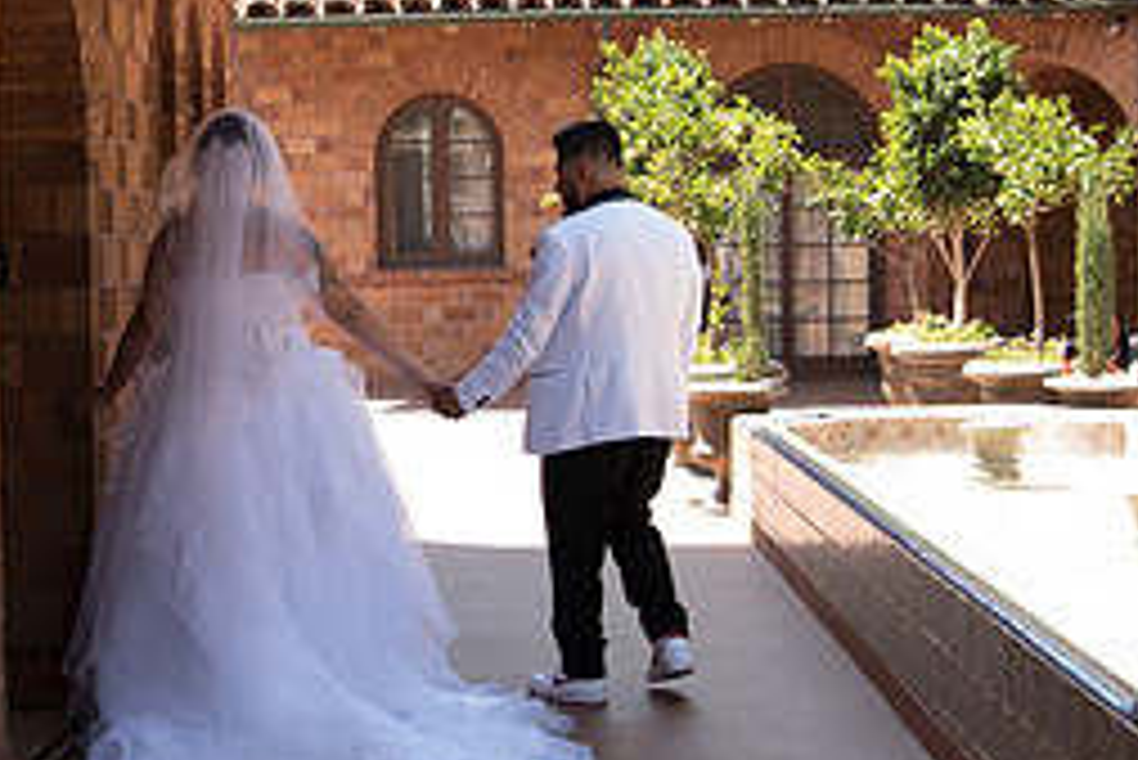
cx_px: 288
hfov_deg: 28.0
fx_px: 2246
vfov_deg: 19.2
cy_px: 358
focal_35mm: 71
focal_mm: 31
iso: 50
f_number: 2.8
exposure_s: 1/160
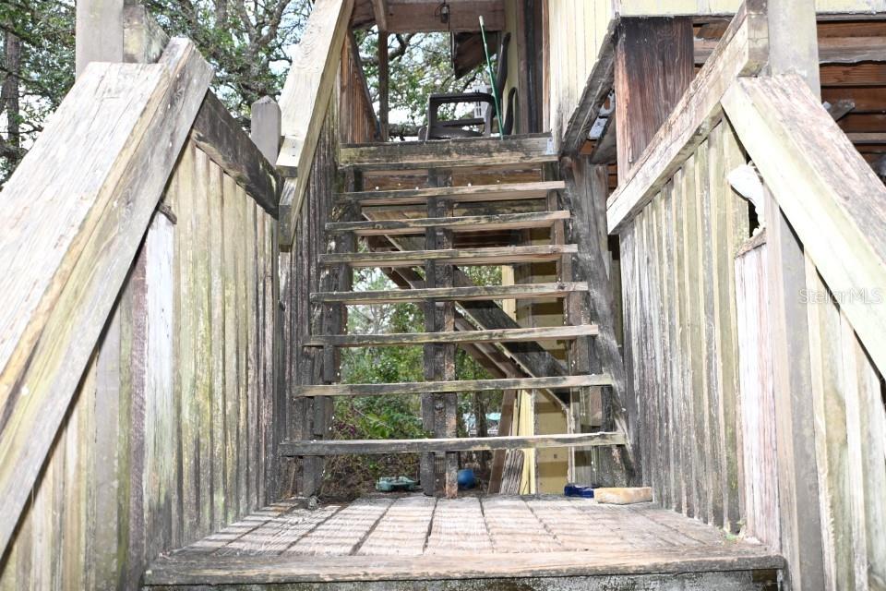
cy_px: 296
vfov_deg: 31.9
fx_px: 1034
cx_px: 443
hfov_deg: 46.4
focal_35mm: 42
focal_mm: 28
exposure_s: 1/100
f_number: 5.6
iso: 200
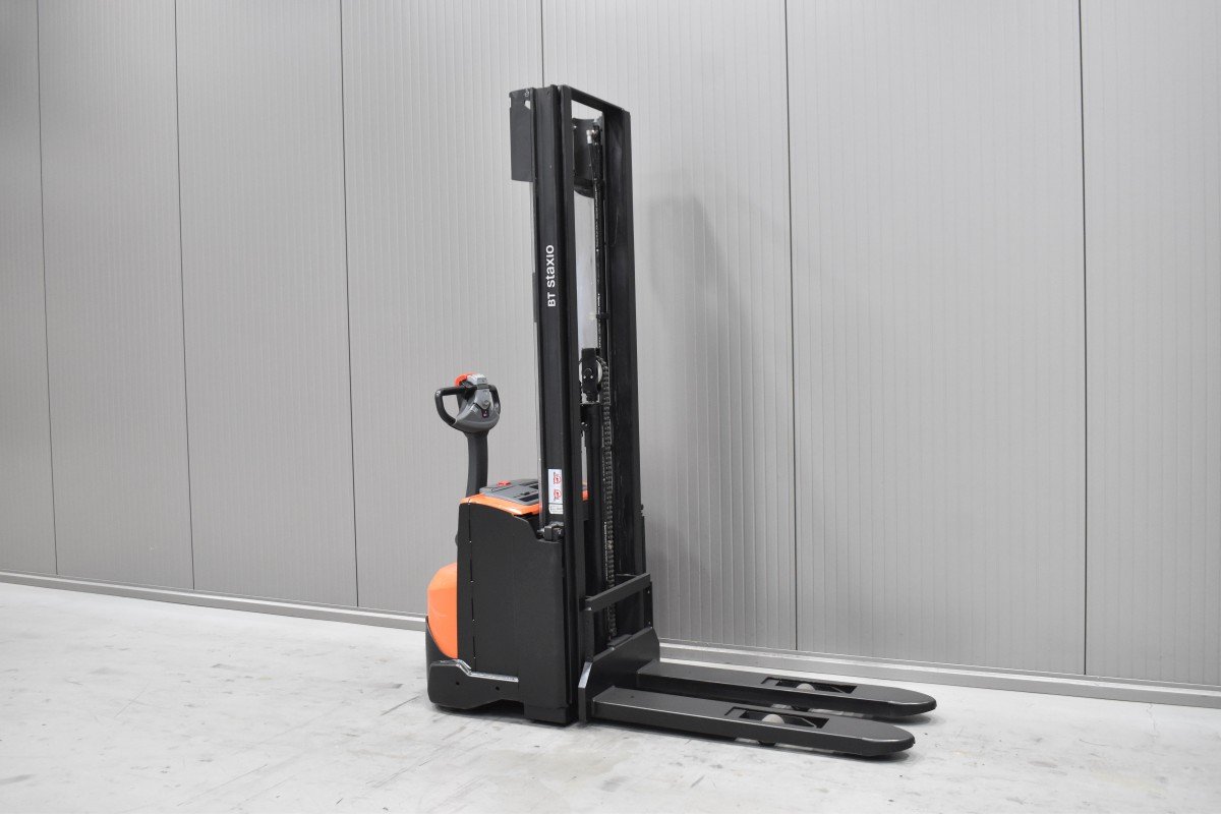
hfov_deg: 57.2
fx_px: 1119
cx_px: 610
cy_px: 407
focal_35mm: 33
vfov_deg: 40.0
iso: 1600
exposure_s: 1/30
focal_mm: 22
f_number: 5
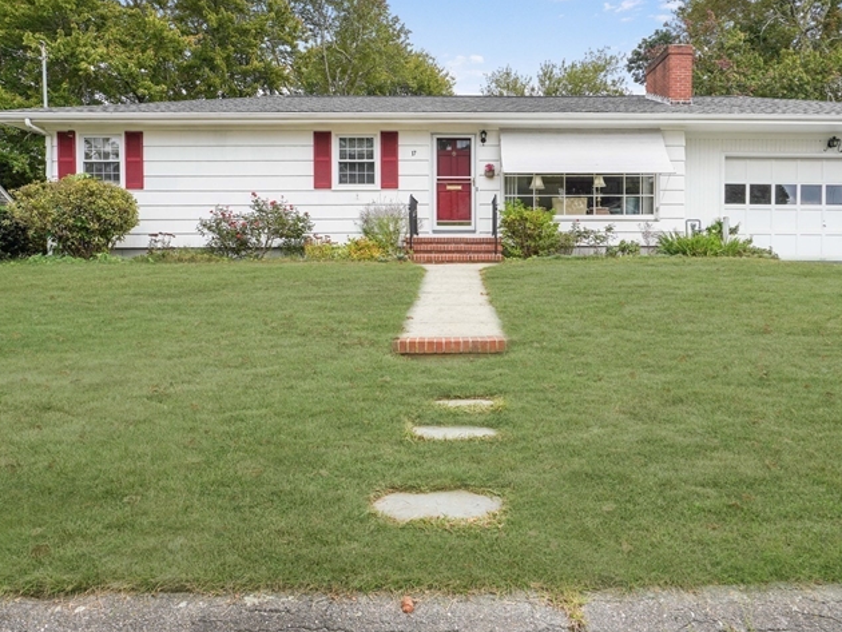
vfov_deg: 54.7
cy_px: 275
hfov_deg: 69.1
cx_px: 469
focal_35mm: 25
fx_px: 608
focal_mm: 16
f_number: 8
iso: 100
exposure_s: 1/125
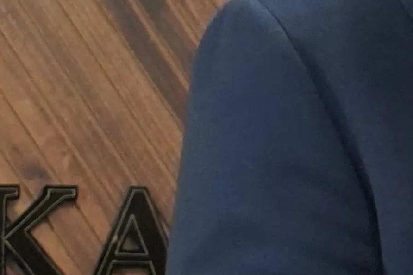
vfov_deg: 2.9
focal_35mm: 471
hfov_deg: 4.4
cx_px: 580
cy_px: -98
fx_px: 5401
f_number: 5.6
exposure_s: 1/200
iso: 8000
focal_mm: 70
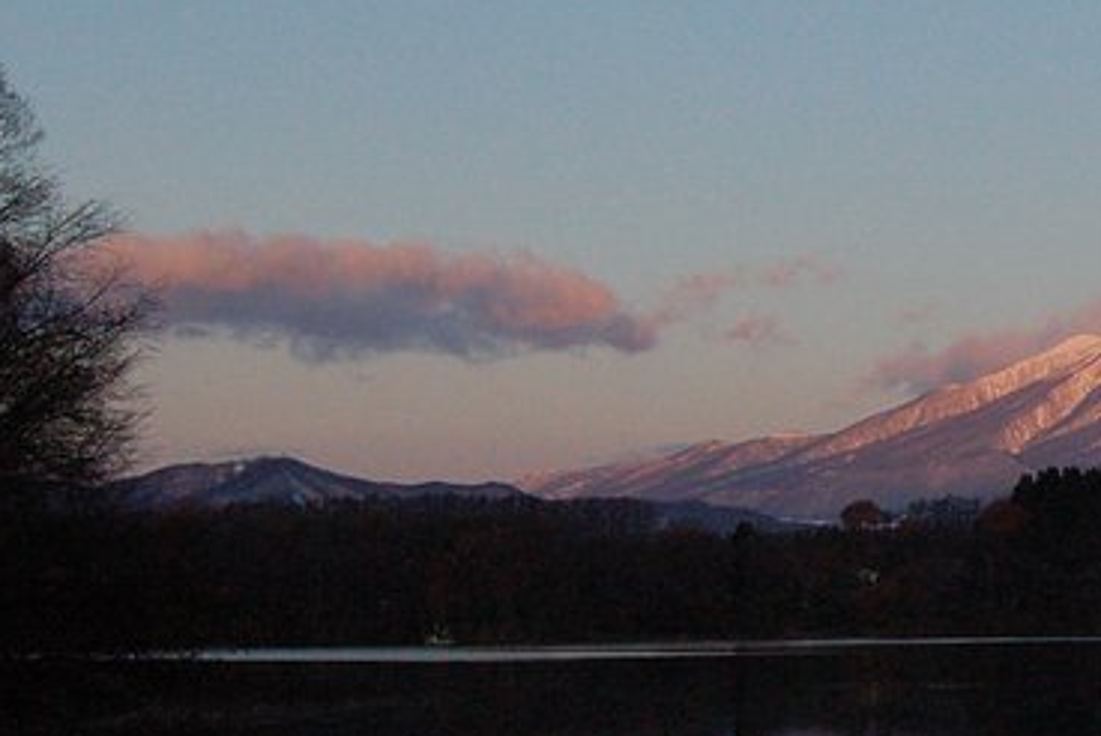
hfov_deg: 19.5
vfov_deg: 13.7
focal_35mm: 100
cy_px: 504
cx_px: 1215
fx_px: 3061
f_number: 6.3
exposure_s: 1/1250
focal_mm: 24
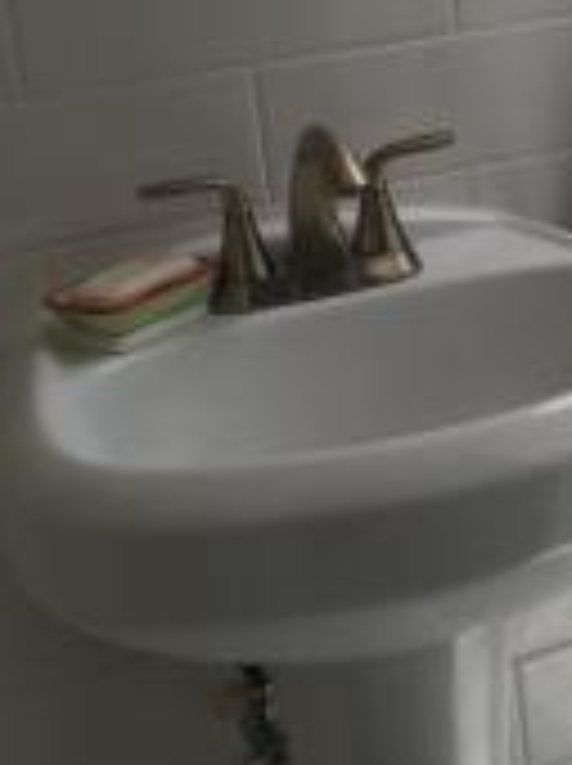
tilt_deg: -12.0
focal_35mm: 82
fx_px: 1811
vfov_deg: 23.6
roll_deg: +3.9
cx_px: 730
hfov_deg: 17.0
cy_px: 180
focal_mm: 4.15
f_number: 2.2
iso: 32
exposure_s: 1/507
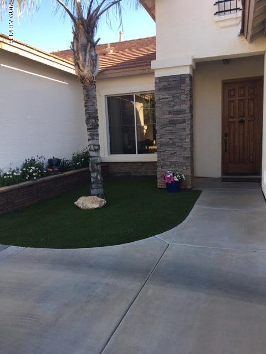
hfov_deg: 48.2
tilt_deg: -7.5
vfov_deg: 61.7
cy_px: 177
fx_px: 297
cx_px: 133
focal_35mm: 29
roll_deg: +3.0
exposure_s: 1/270
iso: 25
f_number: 2.2
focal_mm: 4.15
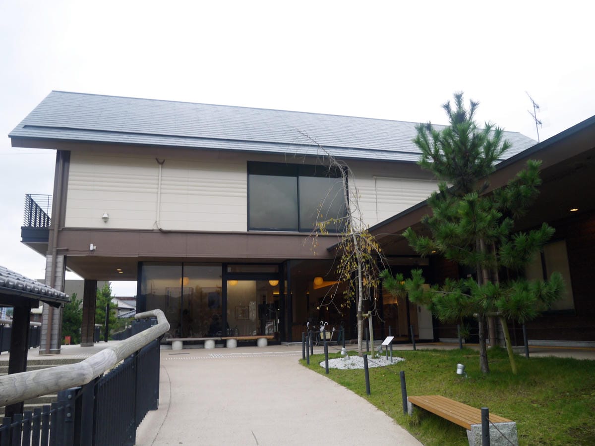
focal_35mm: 28
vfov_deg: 49.7
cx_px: 298
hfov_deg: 63.4
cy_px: 223
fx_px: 481
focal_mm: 14
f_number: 5
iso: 160
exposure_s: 1/160
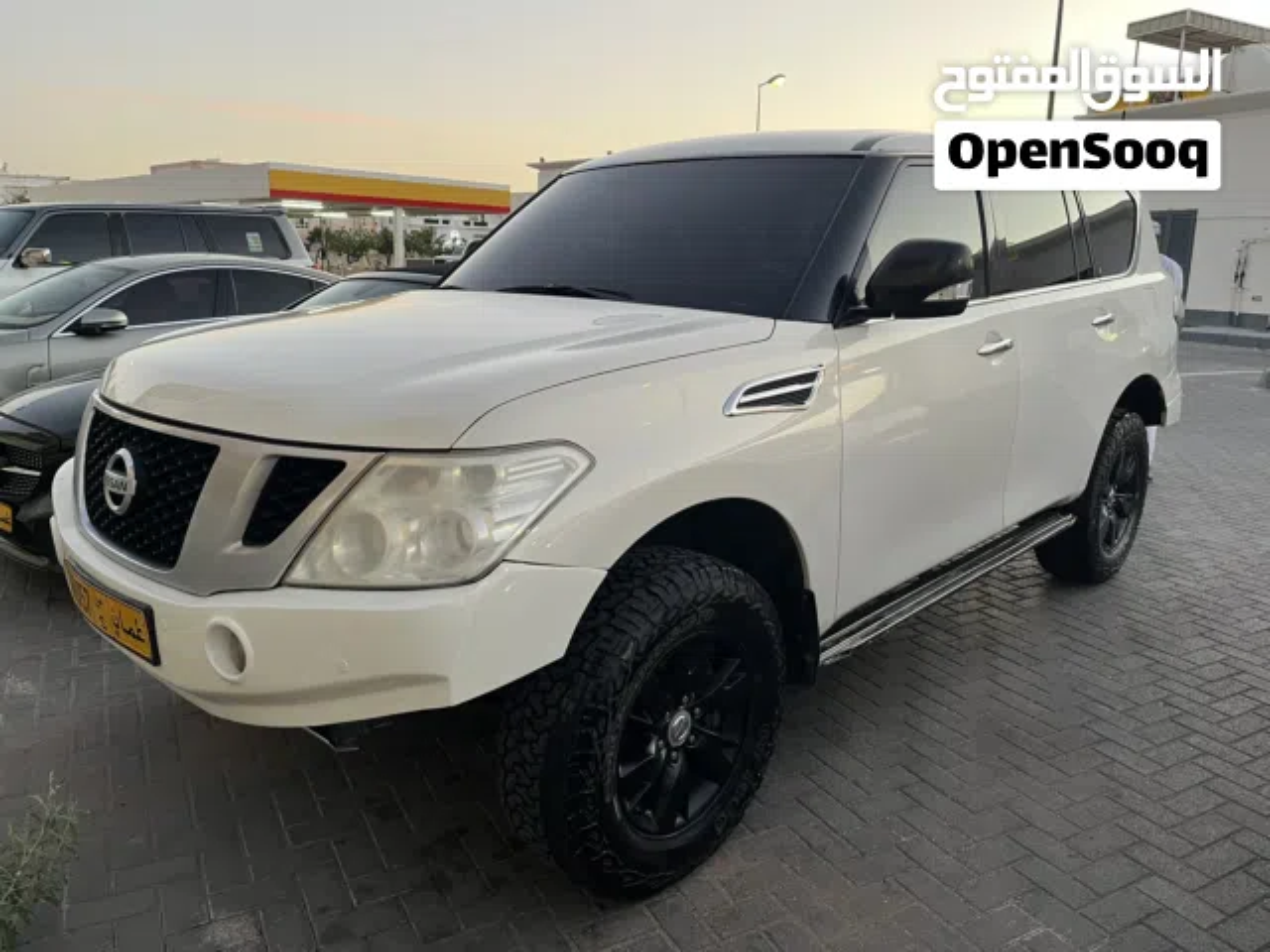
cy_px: 476
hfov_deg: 67.3
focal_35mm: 26
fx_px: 954
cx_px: 635
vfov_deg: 53.1
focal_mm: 5.1
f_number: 1.6
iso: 100
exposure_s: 1/50
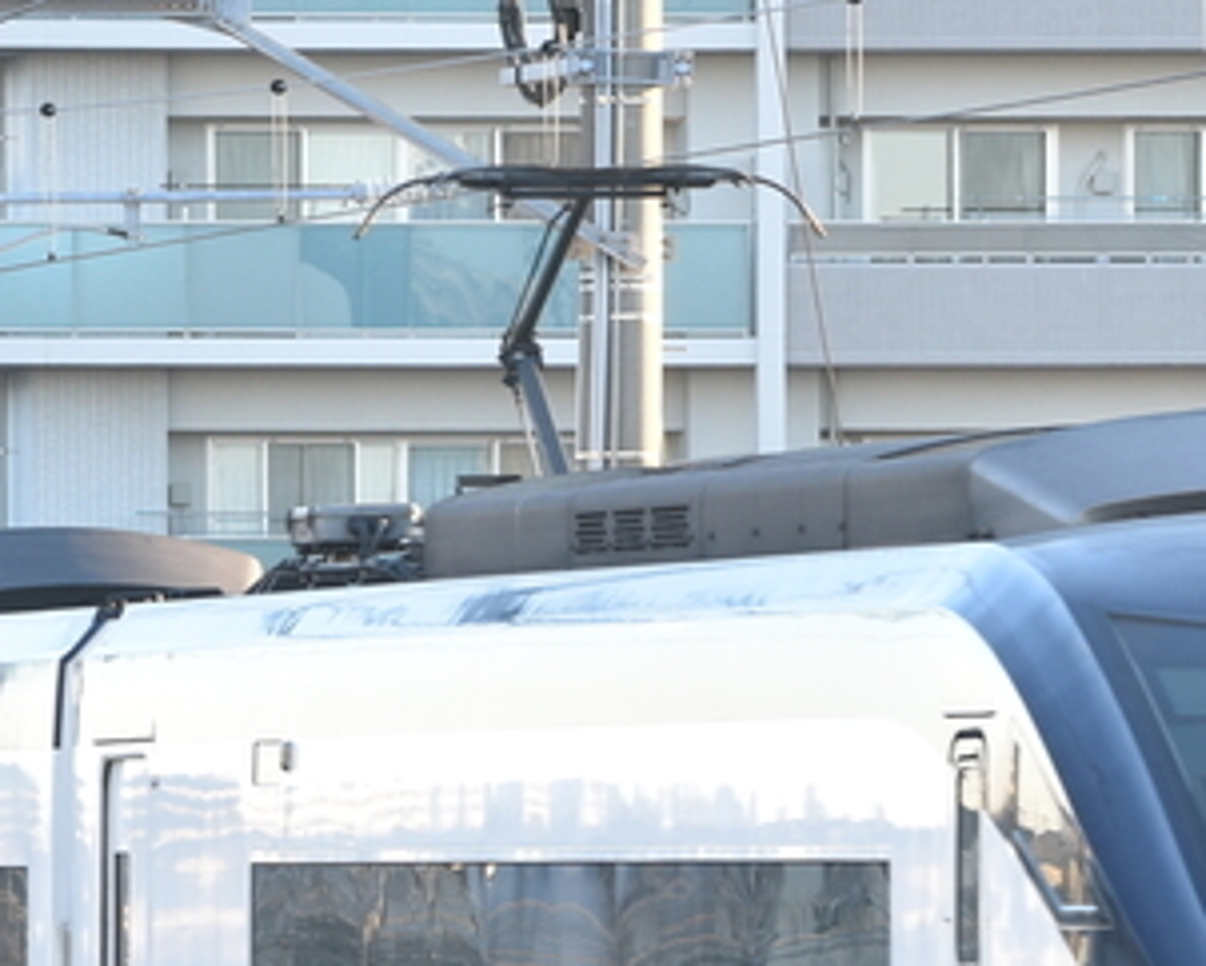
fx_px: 19751
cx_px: 248
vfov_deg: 2.8
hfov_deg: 3.5
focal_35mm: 553
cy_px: 932
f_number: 6.3
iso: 400
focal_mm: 116
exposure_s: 1/100
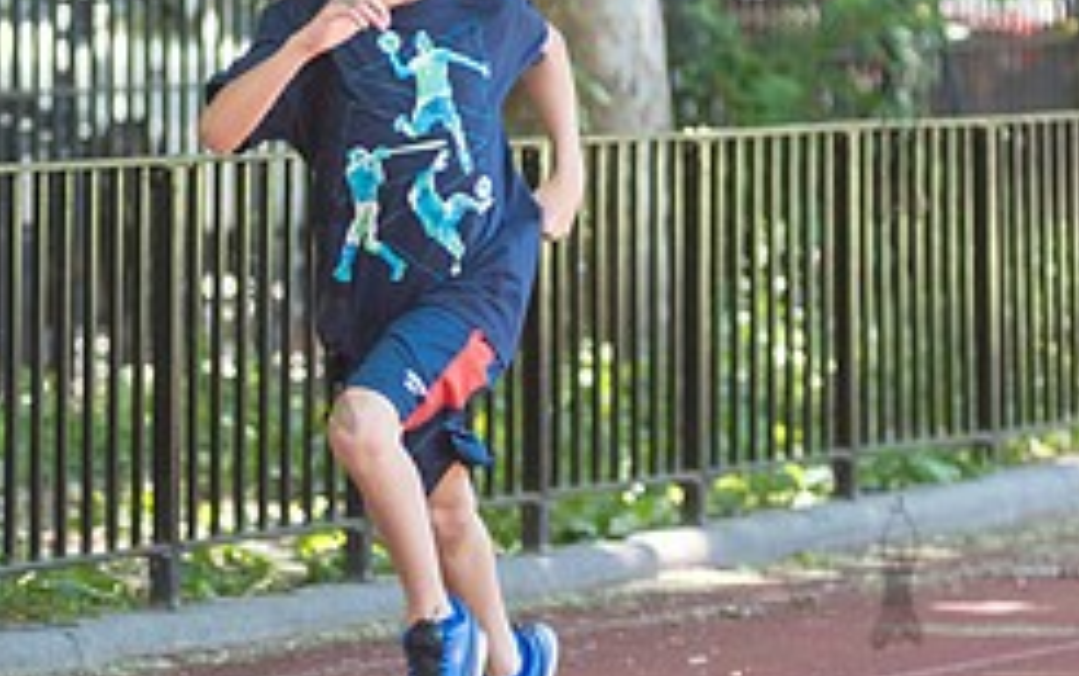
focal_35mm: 372
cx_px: 329
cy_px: 358
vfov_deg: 3.5
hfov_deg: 5.6
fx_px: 10944
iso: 1000
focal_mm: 155
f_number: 3.5
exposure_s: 1/400
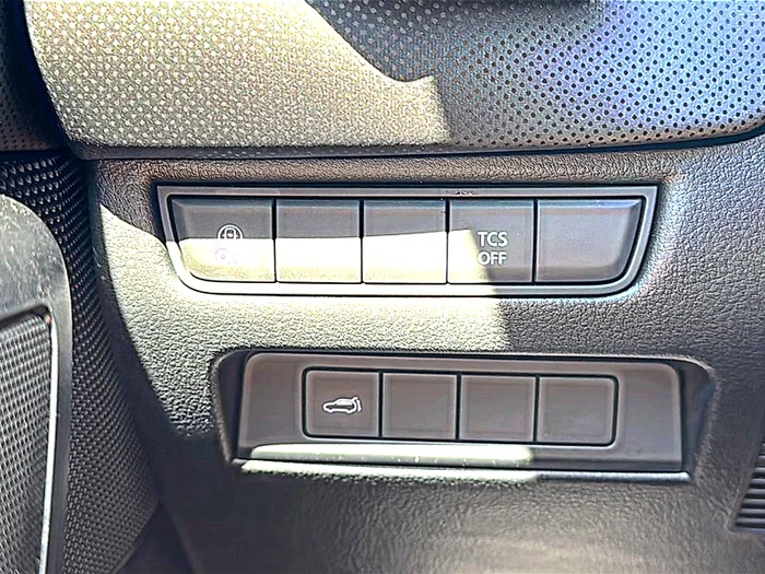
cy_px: 287
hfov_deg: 42.1
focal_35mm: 45
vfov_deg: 32.2
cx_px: 382
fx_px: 994
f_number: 1.78
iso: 50
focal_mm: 6.86
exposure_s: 1/57
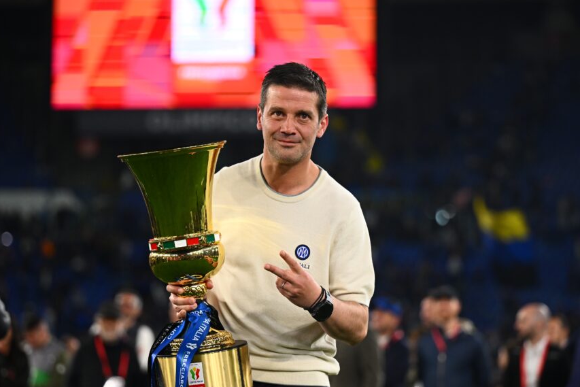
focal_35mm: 138
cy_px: 216
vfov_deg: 9.9
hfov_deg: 14.9
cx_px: 287
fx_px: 2224
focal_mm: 115
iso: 2000
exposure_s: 1/1600
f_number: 2.8
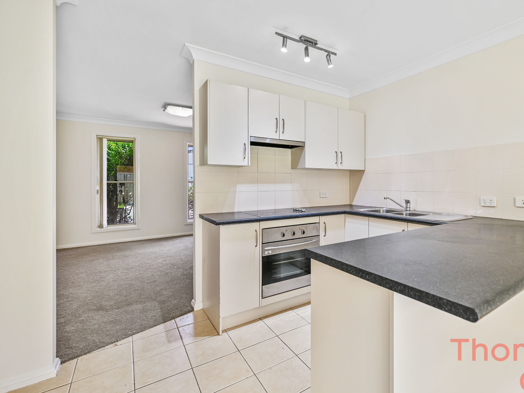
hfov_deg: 89.0
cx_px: 331
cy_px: 203
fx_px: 257
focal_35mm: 17
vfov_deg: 74.7
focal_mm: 14
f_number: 4
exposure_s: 1/10
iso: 100
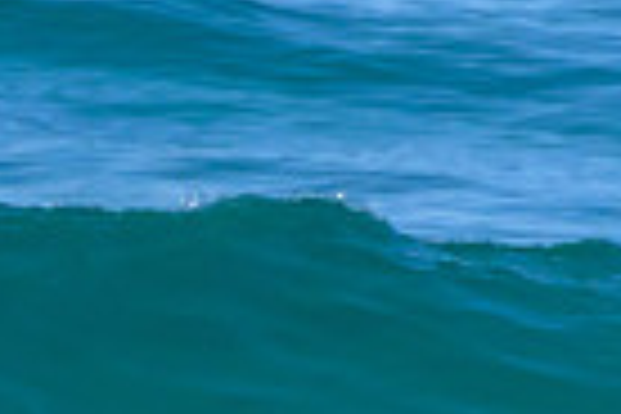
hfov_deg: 0.4
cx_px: -420
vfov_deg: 0.3
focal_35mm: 4616
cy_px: 442
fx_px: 79620
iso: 1600
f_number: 11
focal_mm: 800
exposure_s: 1/2500
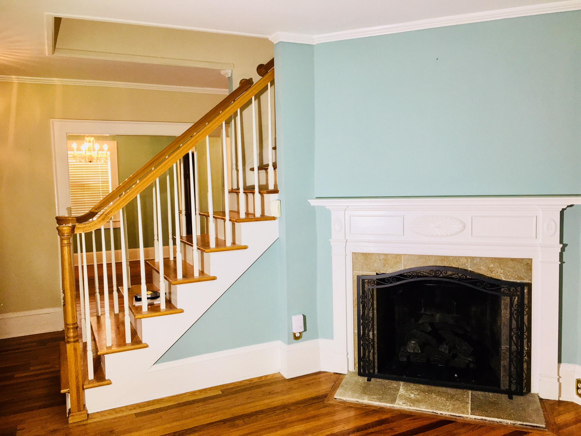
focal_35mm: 29
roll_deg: +2.0
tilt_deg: -4.4
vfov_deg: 48.2
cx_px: 290
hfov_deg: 61.7
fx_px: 487
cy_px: 218
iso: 64
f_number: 2.2
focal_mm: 4.15
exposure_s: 1/30
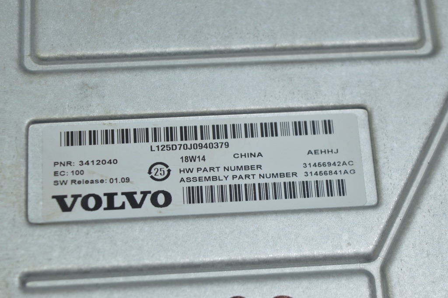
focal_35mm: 82
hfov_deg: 24.6
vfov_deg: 16.5
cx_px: 224
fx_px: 1026
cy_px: 149
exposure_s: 1/50
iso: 400
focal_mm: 55
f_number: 5.6
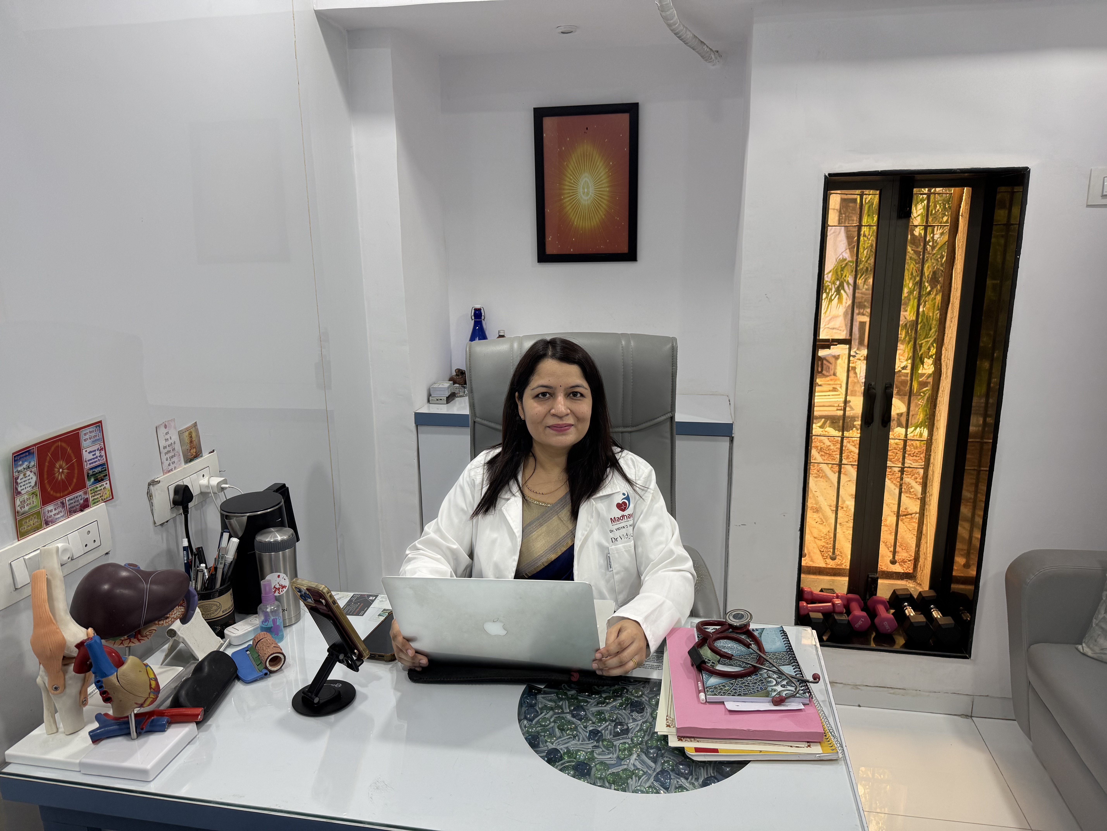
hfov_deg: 71.6
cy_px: 416
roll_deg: +1.0
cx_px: 554
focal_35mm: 24
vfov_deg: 56.8
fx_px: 768
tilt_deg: -13.7
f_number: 1.78
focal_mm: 6.76
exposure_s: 1/100
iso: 125
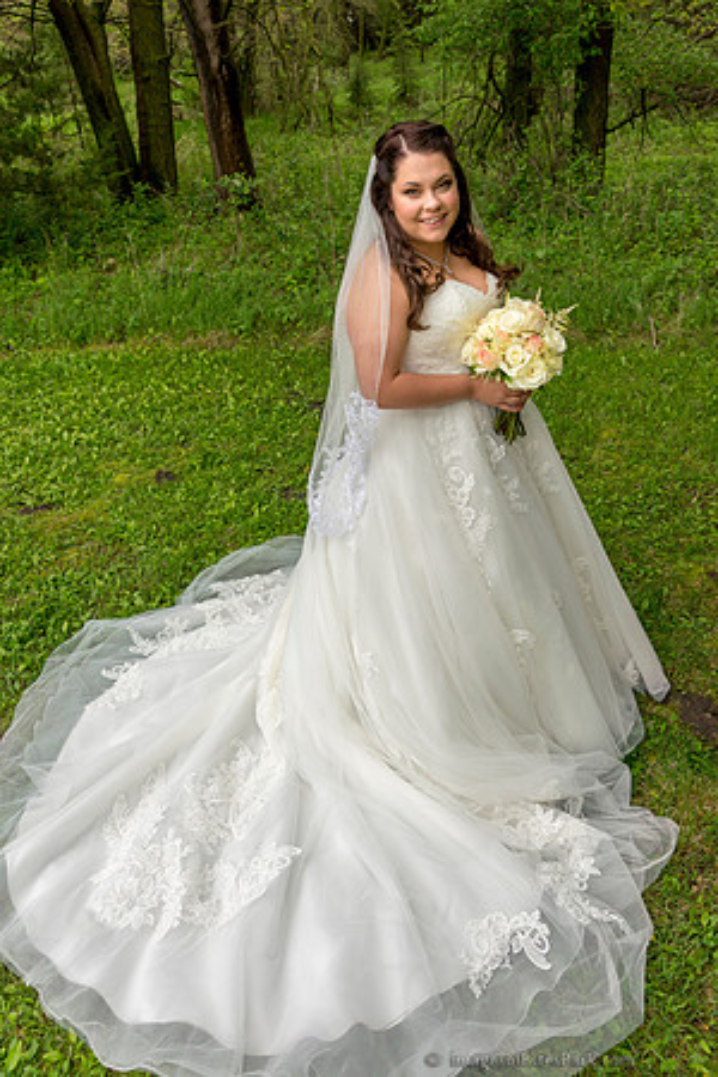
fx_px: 718
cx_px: 359
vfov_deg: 73.7
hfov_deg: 53.1
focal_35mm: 24
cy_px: 538
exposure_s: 1/250
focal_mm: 24
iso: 320
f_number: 5
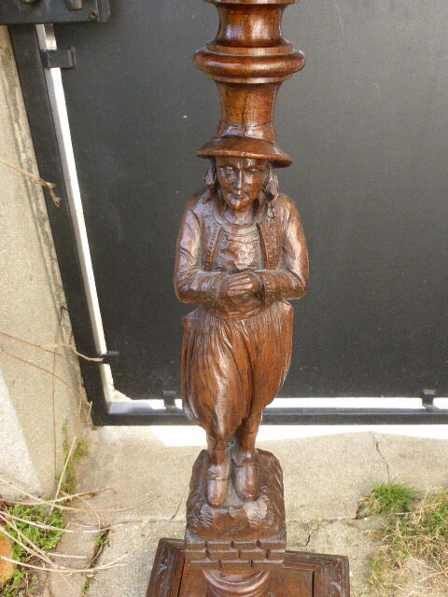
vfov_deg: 58.4
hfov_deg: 45.4
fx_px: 535
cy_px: 298
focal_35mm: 31
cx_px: 224
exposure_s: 1/250
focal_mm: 5.4
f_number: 3.6
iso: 400
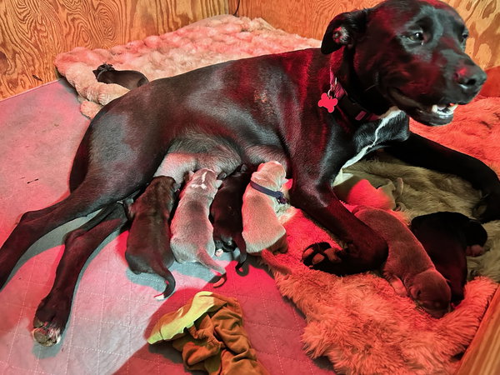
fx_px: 347
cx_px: 250
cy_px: 188
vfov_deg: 56.8
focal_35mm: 24
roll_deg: -1.1
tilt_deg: -43.4
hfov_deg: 71.6
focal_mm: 6.86
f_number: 1.78
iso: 1000
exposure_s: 1/40
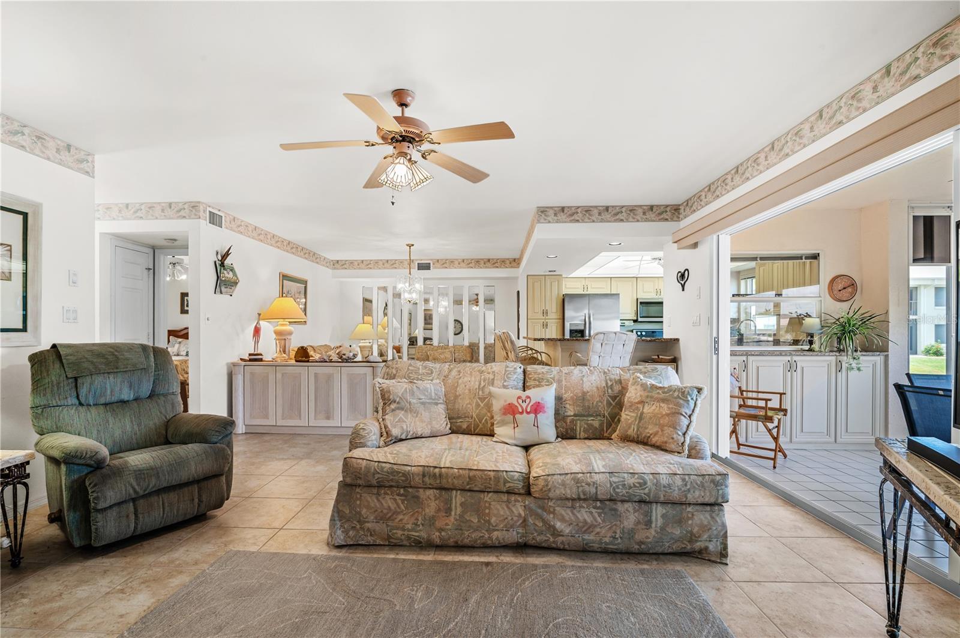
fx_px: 426
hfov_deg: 96.8
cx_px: 480
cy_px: 319
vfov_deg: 73.6
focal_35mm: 16
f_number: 10
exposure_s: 1/2.5
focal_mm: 16
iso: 320
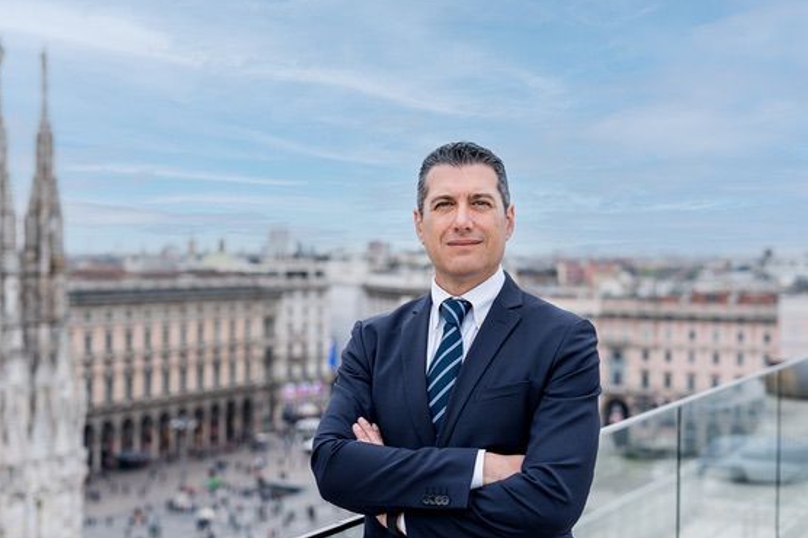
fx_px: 1211
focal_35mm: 54
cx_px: 384
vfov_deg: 25.0
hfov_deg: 36.9
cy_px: 284
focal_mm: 50
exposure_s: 1/500
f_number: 2.8
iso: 100
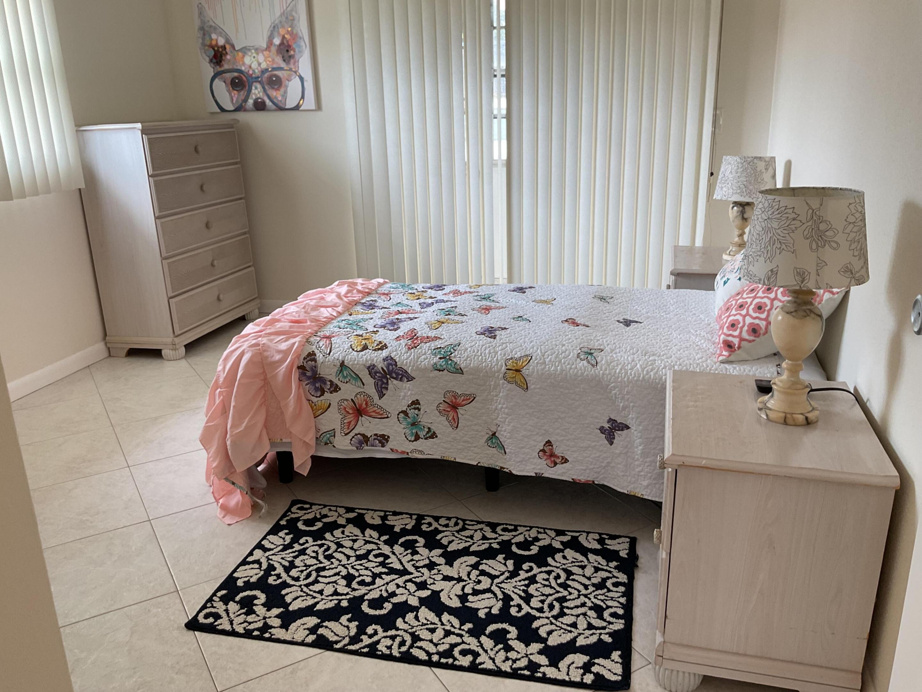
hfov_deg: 61.7
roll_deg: +2.3
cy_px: 346
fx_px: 772
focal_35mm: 29
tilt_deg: -17.7
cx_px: 461
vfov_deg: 48.2
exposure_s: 1/60
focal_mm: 3
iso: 40
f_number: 1.8
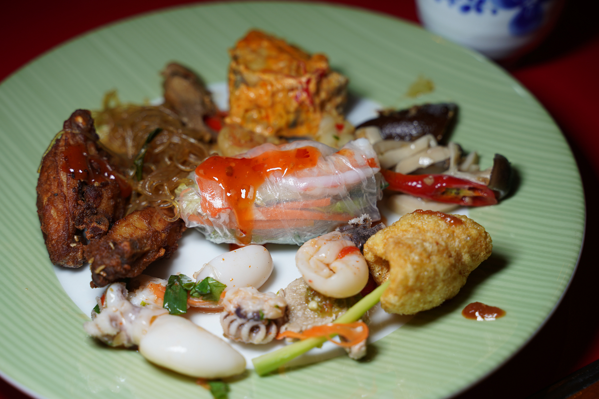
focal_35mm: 62
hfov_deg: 32.4
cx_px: 300
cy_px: 200
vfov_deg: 21.9
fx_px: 1032
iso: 100
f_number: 4.5
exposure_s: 1/100
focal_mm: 62
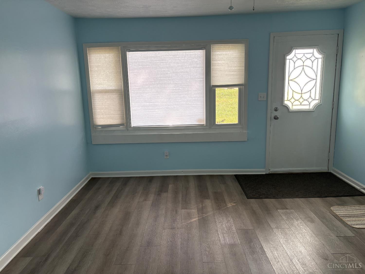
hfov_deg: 67.3
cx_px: 182
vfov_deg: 53.1
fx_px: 274
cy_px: 137
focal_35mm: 26
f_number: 1.6
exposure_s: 1/121
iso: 100
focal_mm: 5.96
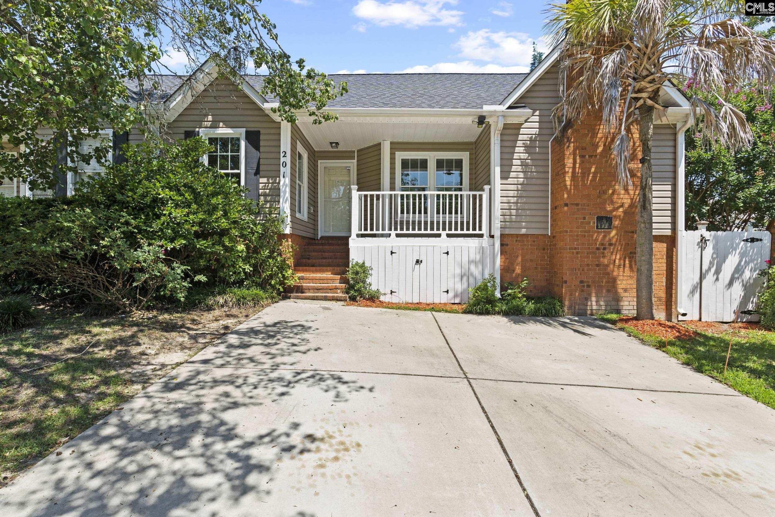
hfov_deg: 95.0
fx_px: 355
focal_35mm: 16
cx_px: 388
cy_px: 258
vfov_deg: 72.1
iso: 200
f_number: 6.3
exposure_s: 1/800
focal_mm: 11
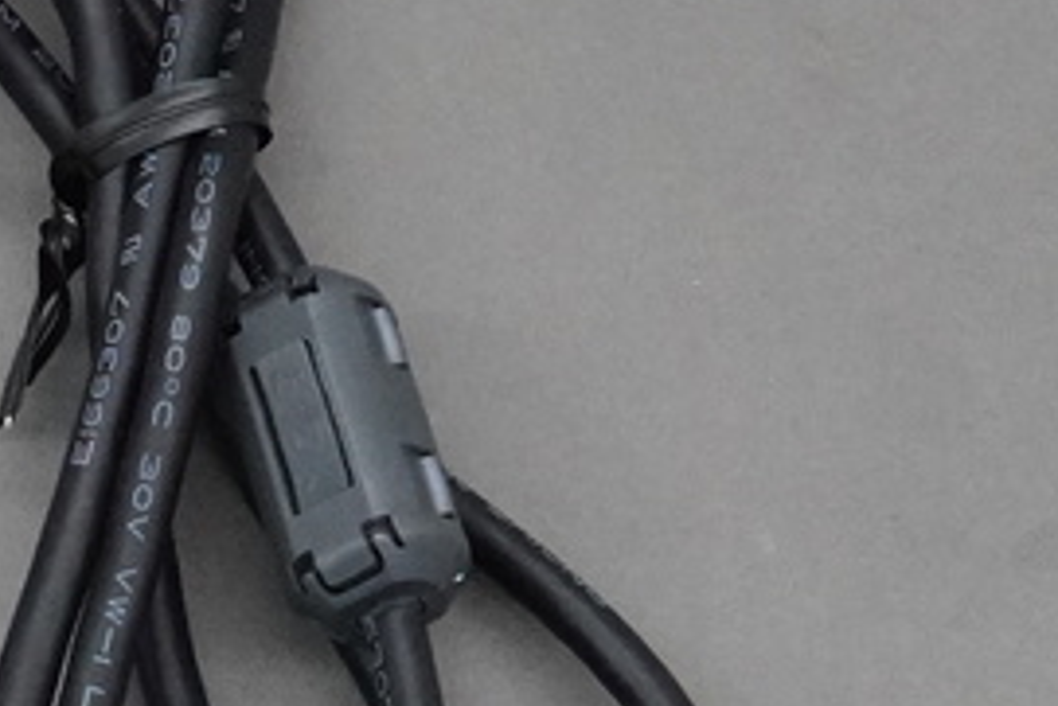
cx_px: -387
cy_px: 846
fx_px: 8321
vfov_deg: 4.8
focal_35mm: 283
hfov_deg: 7.2
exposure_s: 1/80
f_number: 8
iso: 2000
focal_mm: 23.39
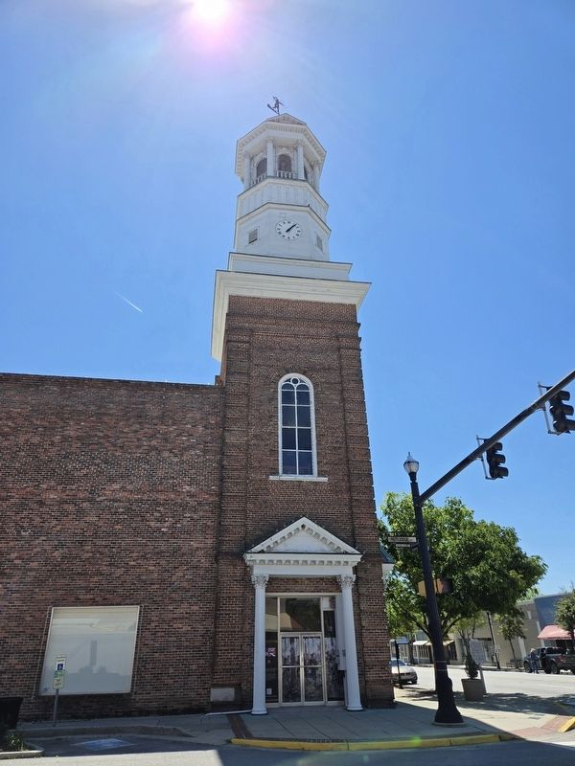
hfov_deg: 58.9
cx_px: 288
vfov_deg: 73.9
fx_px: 509
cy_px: 383
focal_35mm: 23
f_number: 1.8
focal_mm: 5.4
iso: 25
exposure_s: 1/2077
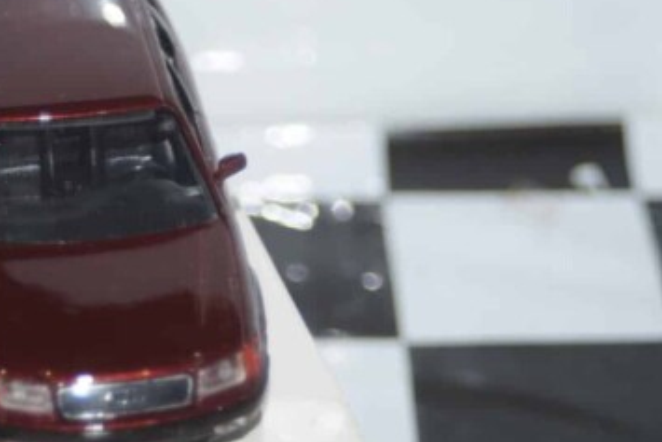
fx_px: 2796
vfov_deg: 9.0
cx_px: 149
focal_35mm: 152
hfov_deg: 13.4
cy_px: 166
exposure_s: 1/100
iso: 400
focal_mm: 60
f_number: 5.6
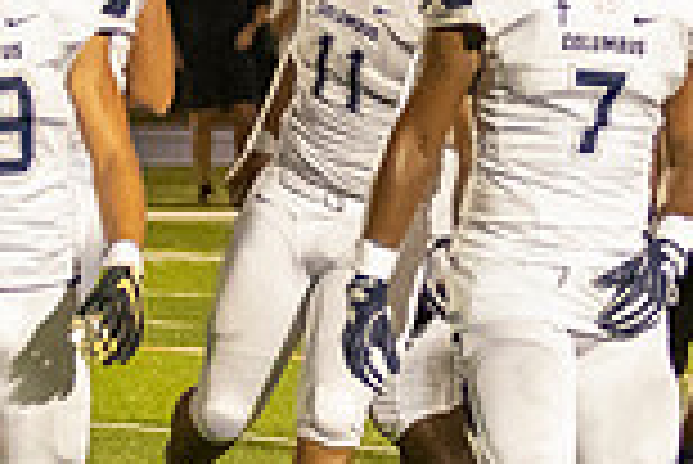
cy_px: 101
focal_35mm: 567
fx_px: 10925
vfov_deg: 2.4
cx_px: 485
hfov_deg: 3.6
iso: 10000
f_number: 2.8
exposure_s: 1/1600
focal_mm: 70
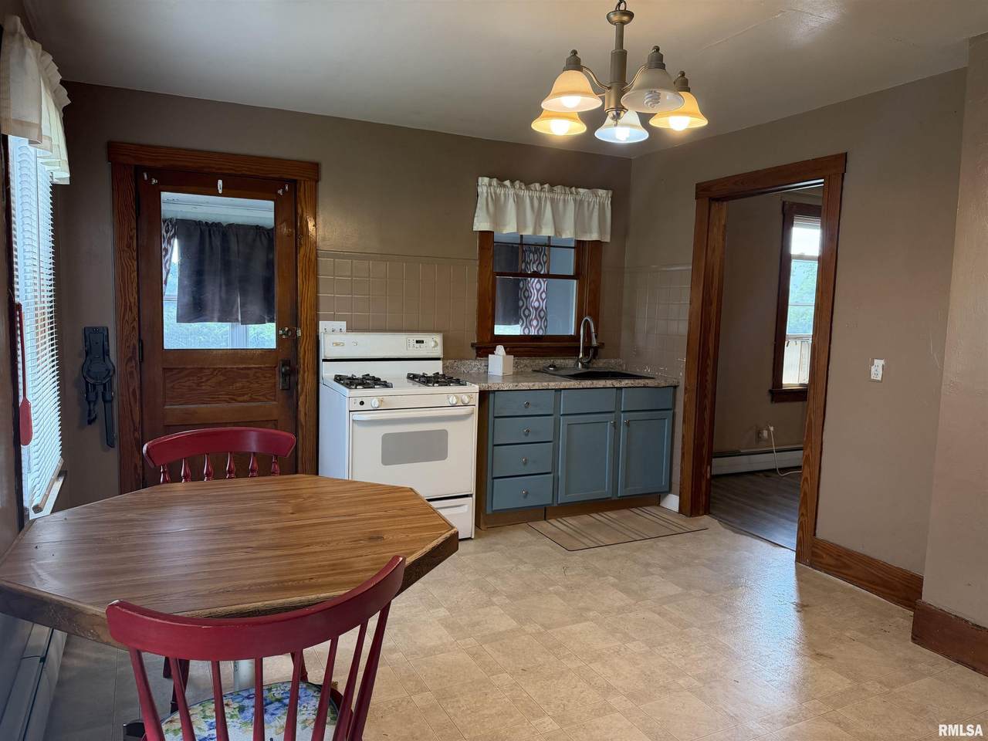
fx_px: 685
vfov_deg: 56.8
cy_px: 370
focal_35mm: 24
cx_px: 494
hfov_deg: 71.6
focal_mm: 6.76
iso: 200
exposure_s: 1/157
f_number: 1.78
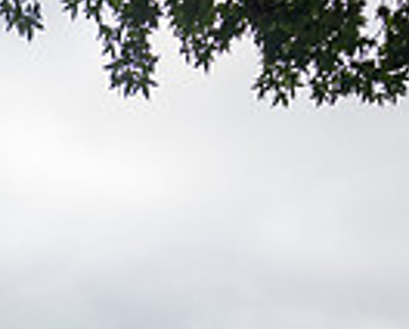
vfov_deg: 13.9
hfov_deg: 16.6
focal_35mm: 99
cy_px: 591
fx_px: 1200
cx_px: -291
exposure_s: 1/1600
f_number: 4
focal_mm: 24
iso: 500
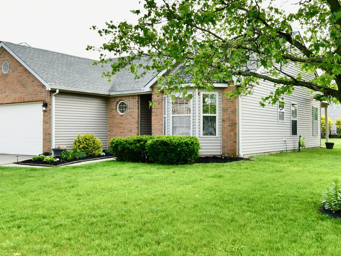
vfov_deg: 52.6
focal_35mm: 26
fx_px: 256
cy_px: 98
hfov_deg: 67.0
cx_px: 148
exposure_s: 1/320
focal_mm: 14
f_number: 9
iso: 640
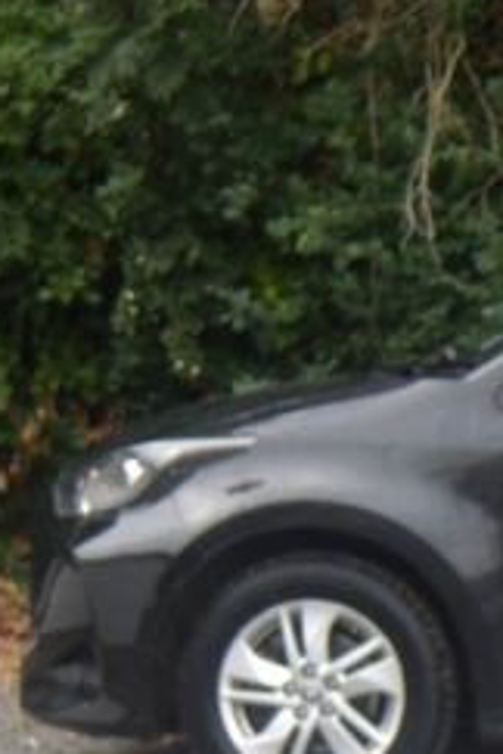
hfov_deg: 6.0
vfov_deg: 9.2
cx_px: 916
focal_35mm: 223
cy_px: 636
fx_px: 4673
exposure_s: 1/114
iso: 100
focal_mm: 15.6
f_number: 5.6
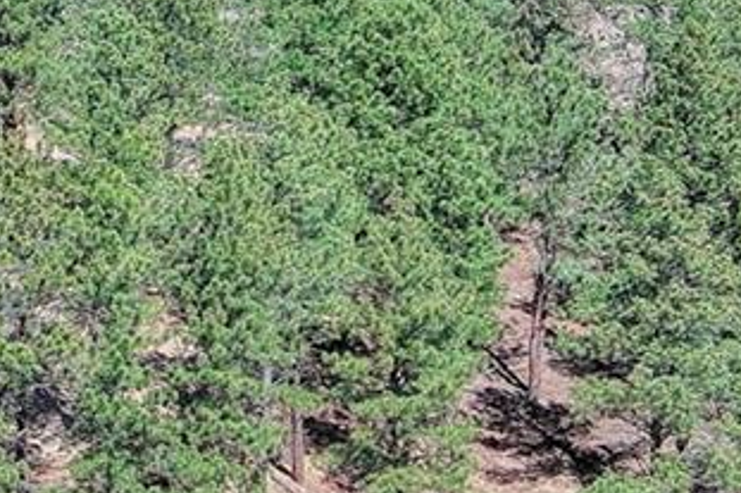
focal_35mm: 149
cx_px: -243
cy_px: -19
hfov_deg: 13.3
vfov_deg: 9.1
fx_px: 3065
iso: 100
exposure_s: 1/1127
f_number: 2.8
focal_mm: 10.6
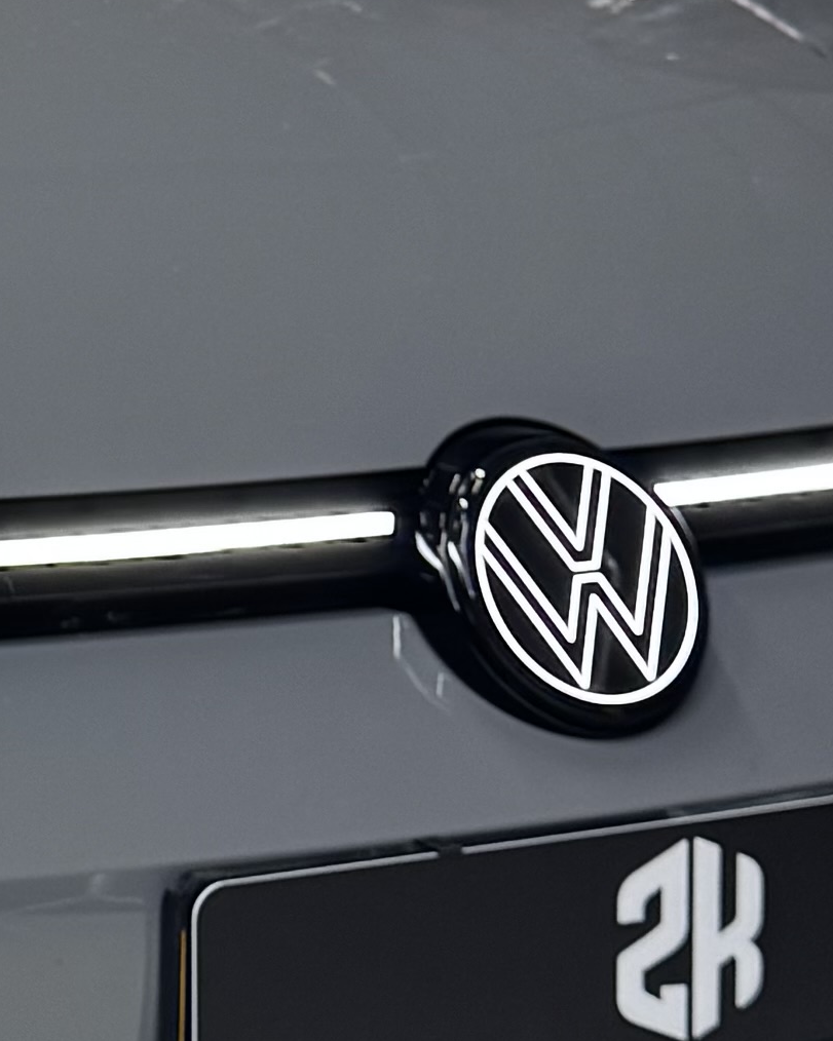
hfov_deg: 11.3
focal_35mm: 132
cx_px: -337
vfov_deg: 14.5
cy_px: 273
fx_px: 4068
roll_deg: +0.4
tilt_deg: -7.6
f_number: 1.78
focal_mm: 6.76
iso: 160
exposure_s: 1/102
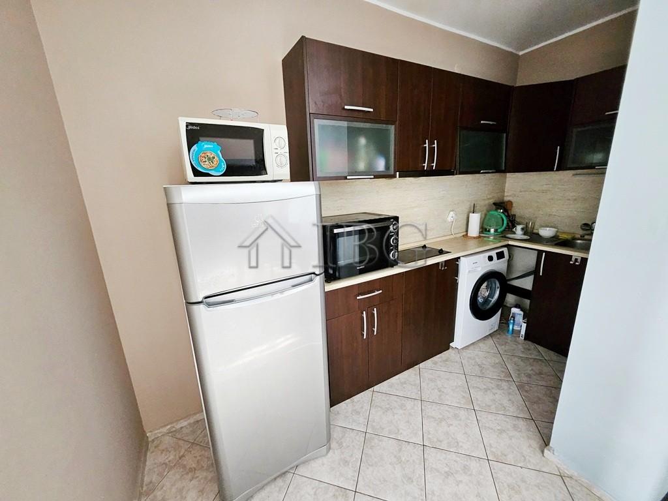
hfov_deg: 106.2
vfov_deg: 89.9
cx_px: 334
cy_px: 250
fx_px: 251
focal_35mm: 13
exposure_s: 1/33.3
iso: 500
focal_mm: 1.7
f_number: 2.2
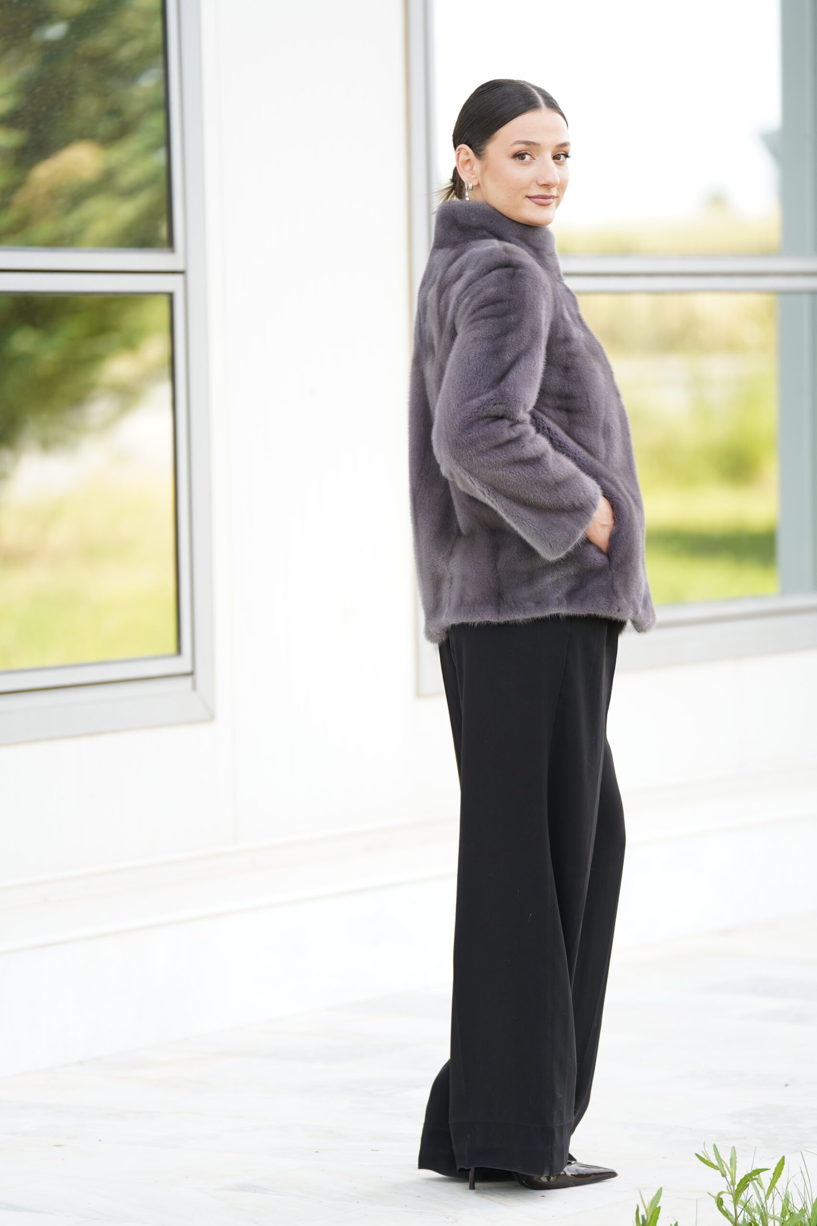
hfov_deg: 8.9
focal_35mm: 154
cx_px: 408
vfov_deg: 13.3
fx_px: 5241
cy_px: 613
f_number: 2.8
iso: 200
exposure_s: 1/250
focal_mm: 154
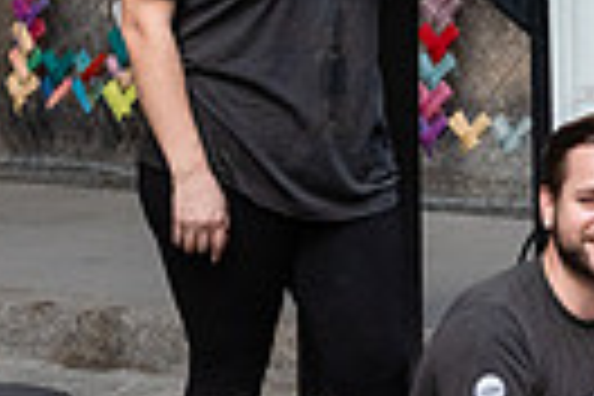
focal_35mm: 200
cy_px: 60
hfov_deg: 9.5
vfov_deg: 6.9
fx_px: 3300
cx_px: 1228
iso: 2000
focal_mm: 44
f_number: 4.5
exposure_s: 1/1250
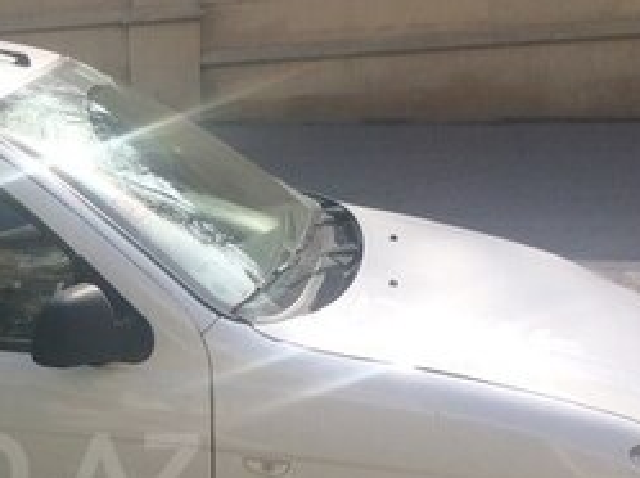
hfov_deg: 23.8
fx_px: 1422
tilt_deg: -21.6
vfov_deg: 18.6
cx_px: -62
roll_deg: +4.5
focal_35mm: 77
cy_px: 472
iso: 32
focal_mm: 4.15
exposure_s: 1/1140
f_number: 2.2
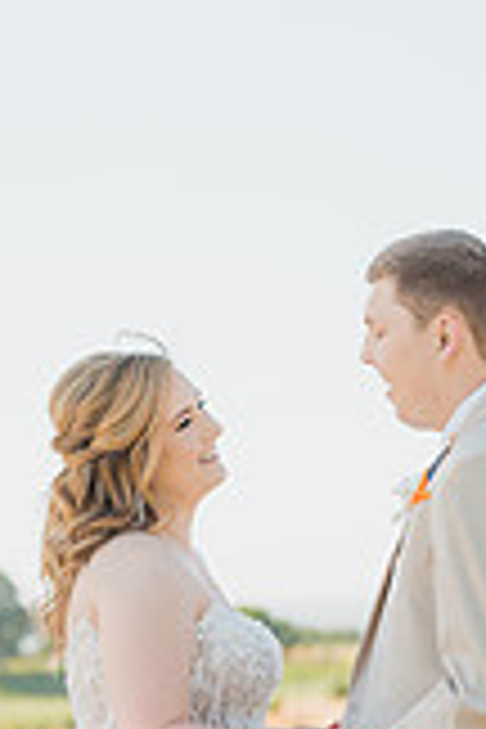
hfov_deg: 9.9
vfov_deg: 14.6
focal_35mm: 139
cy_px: 688
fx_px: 2815
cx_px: 166
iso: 125
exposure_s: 1/2000
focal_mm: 50
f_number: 1.8
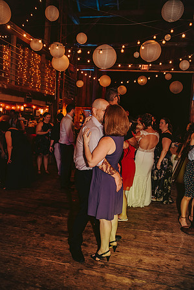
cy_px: 145
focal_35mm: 28
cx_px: 97
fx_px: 226
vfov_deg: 65.5
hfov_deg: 46.4
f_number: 2.8
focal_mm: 28
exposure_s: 1/125
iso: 1250
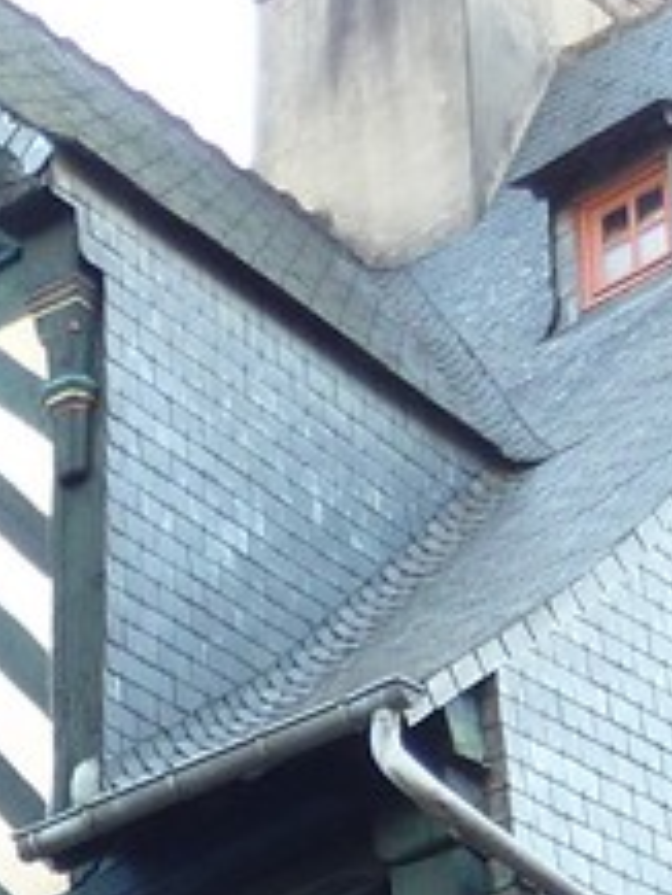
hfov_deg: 9.5
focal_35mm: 151
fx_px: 3905
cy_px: 1567
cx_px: -441
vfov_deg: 12.1
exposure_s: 1/30
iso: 125
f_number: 3.4
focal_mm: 4.7
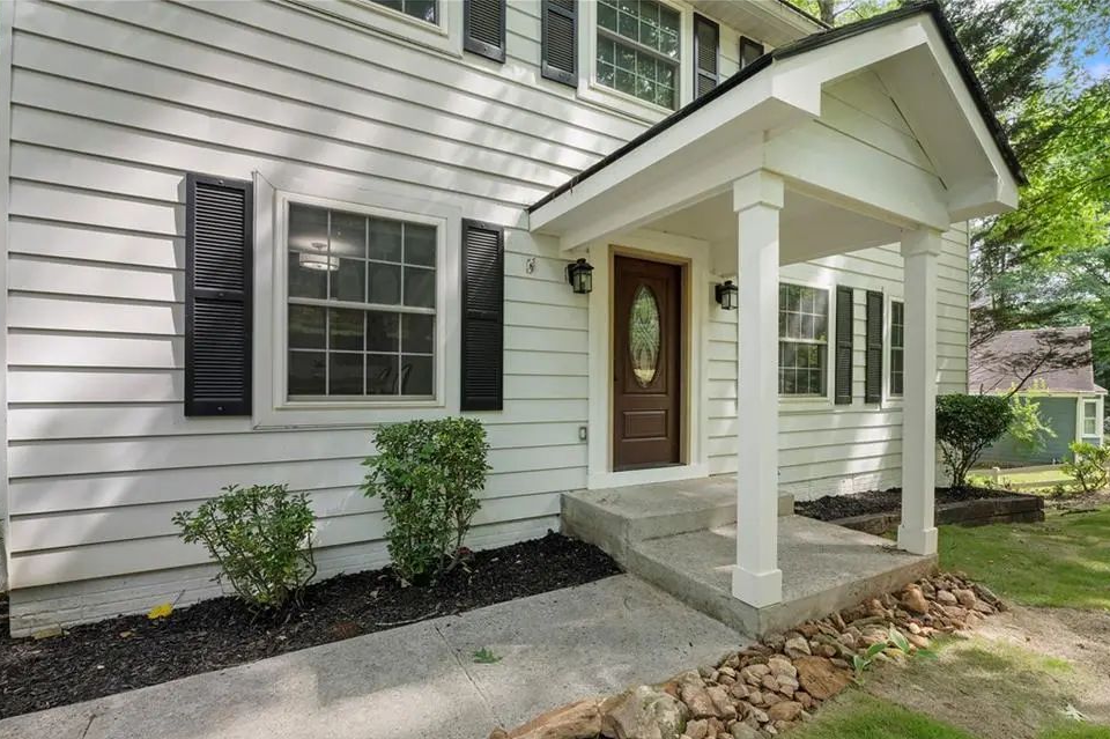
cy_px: 393
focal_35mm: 17
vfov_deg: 70.4
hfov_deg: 93.4
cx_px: 568
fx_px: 523
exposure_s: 1/320
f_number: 8
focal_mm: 10.6
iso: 320
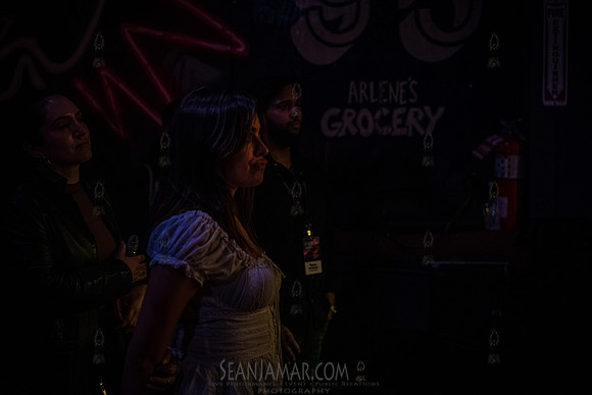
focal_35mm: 58
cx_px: 296
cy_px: 198
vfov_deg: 23.4
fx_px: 954
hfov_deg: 34.5
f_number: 2.8
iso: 16000
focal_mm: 58
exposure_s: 1/160
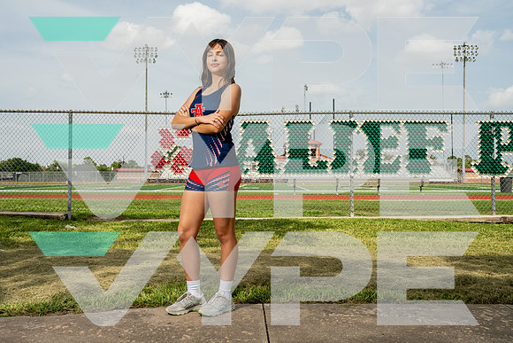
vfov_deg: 34.2
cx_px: 256
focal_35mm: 39
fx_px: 556
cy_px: 172
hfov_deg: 49.5
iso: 200
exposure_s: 1/200
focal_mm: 39
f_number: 13
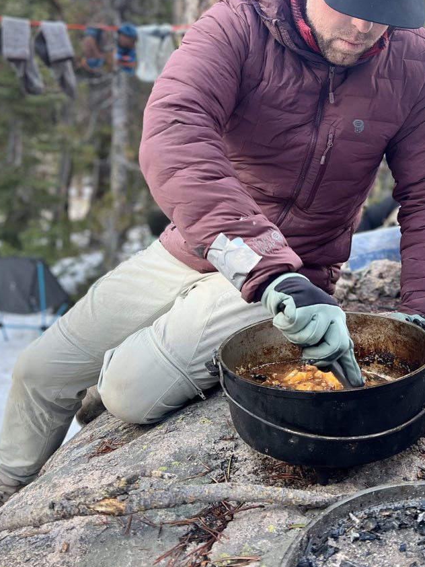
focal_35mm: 37
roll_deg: -2.0
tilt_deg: -1.7
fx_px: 606
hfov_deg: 38.4
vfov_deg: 49.1
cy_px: 180
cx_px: 263
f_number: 1.5
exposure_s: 1/121
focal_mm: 5.7
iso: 80
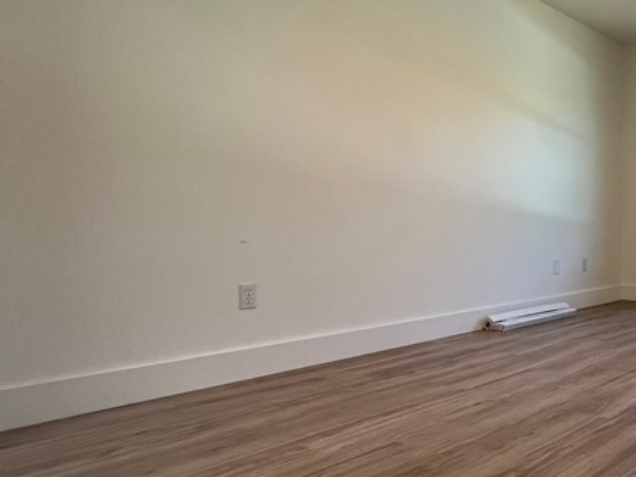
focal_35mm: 30
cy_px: 221
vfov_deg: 46.8
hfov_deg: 50.5
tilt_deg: +1.3
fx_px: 551
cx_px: 612
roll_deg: +0.0
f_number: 1.8
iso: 160
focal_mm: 1.57
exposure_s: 1/120
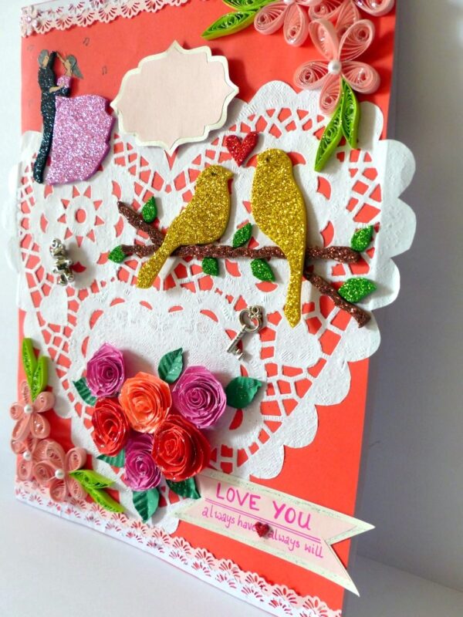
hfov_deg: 44.2
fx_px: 571
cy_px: 308
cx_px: 232
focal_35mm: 32
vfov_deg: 56.8
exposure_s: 1/60
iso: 250
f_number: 2.8
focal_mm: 5.7
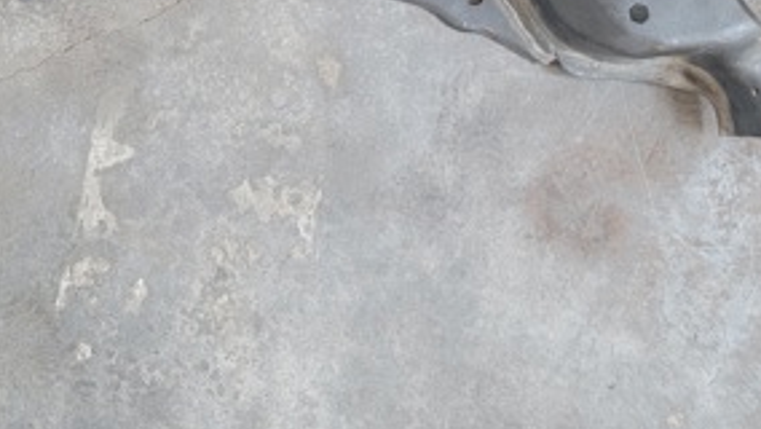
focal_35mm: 59
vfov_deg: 18.9
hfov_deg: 34.4
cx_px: 161
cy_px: -129
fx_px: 1191
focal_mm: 6.7
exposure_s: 1/40
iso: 200
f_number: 1.8
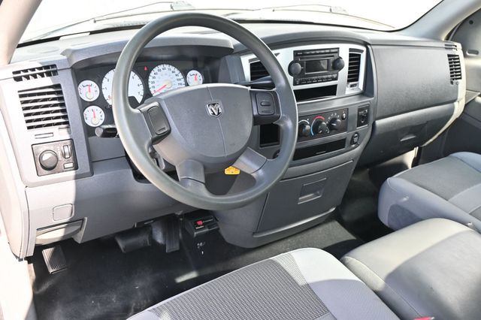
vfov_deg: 40.8
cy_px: 160
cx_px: 240
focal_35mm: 32
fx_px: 431
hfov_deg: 58.4
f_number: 4
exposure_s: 1/160
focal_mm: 21.5
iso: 400
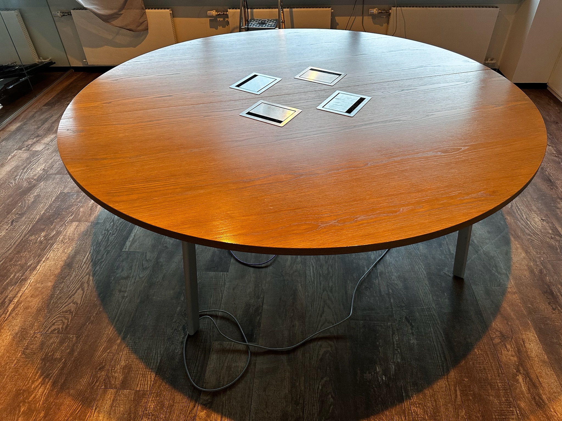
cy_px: 210
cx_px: 281
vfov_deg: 56.8
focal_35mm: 24
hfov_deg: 71.6
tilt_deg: -39.5
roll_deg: +1.4
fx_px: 390
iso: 200
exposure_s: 1/50
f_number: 1.78
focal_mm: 6.86
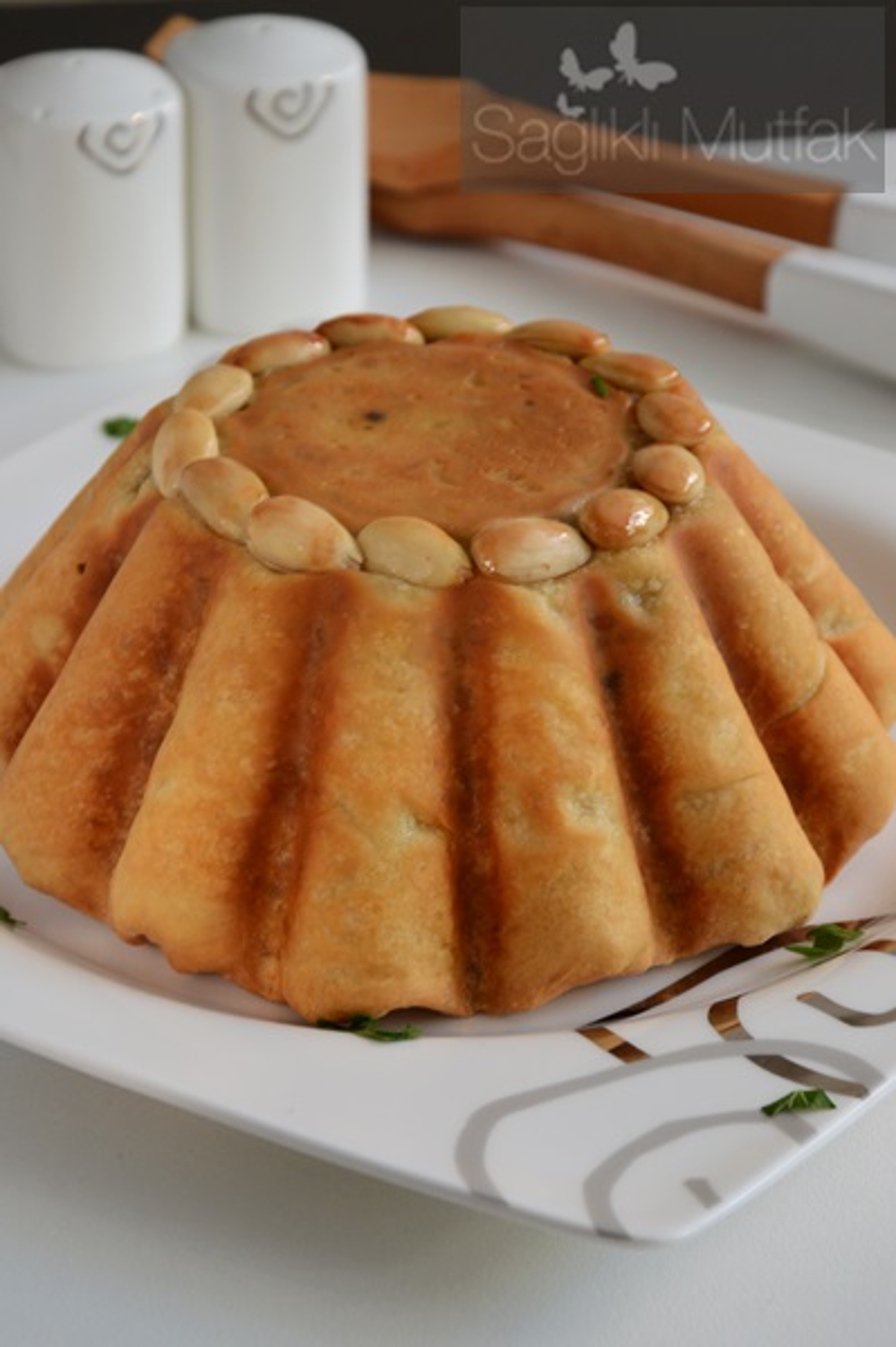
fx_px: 4207
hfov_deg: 12.2
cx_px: 448
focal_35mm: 112
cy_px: 674
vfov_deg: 18.2
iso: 400
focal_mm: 75
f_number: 7.1
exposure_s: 1/10
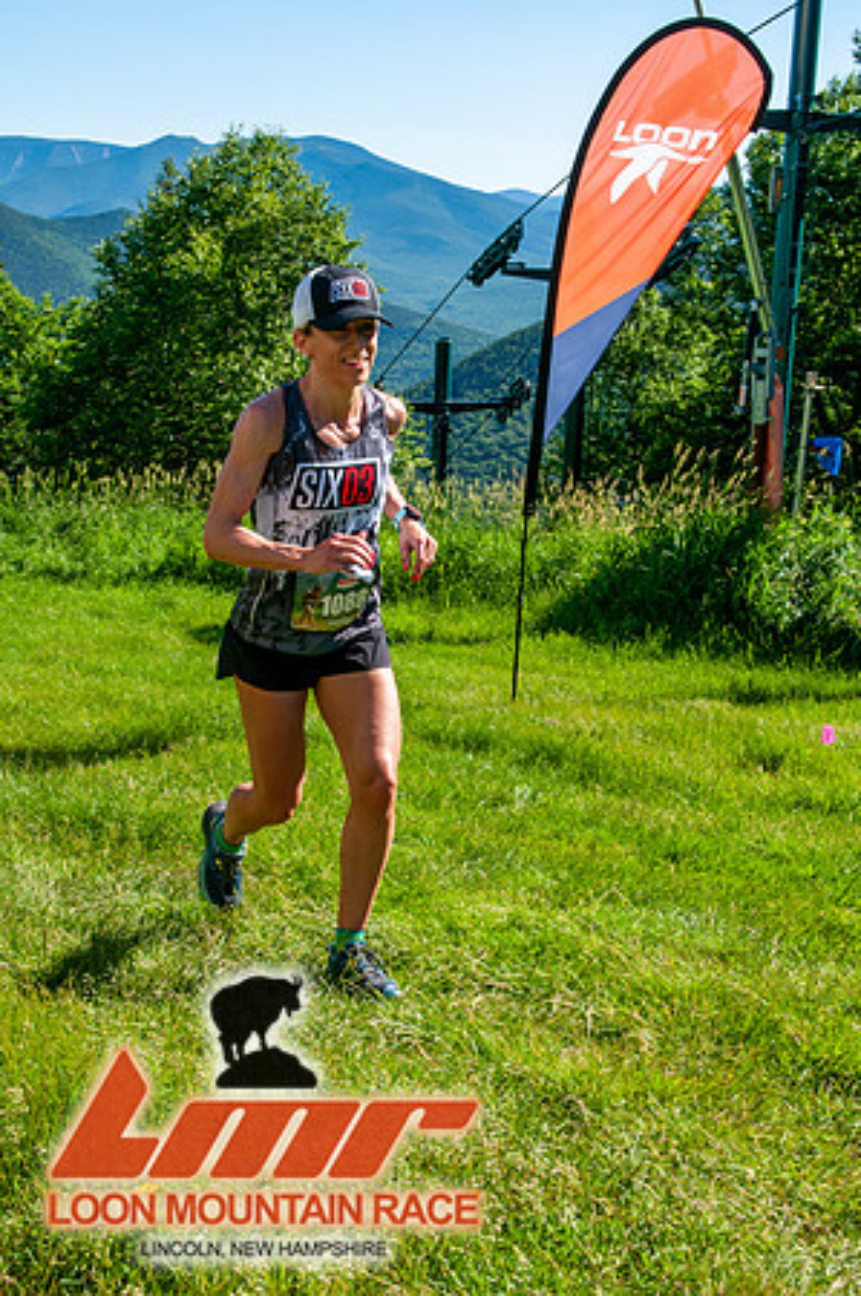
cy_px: 648
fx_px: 1834
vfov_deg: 38.9
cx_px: 430
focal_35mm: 51
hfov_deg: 26.4
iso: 200
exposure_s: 1/400
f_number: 8
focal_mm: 34
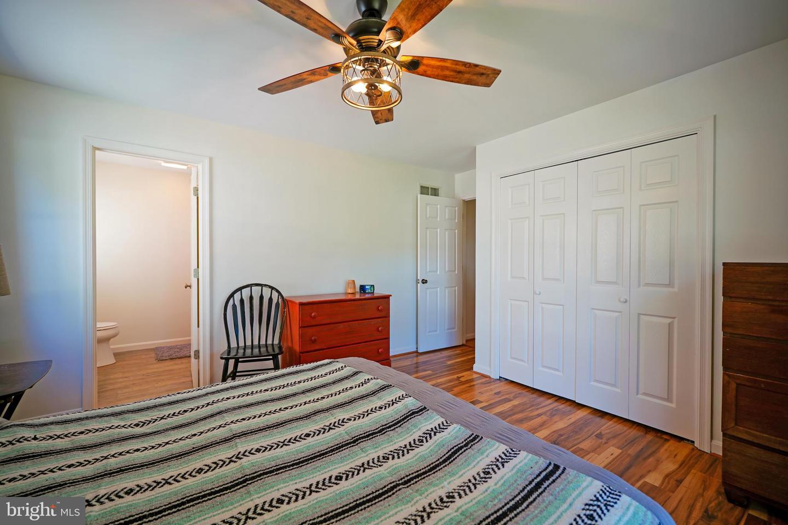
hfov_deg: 100.4
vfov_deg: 77.3
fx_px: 328
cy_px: 262
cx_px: 394
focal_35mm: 15
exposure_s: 1/30
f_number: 2.8
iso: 125
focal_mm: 10
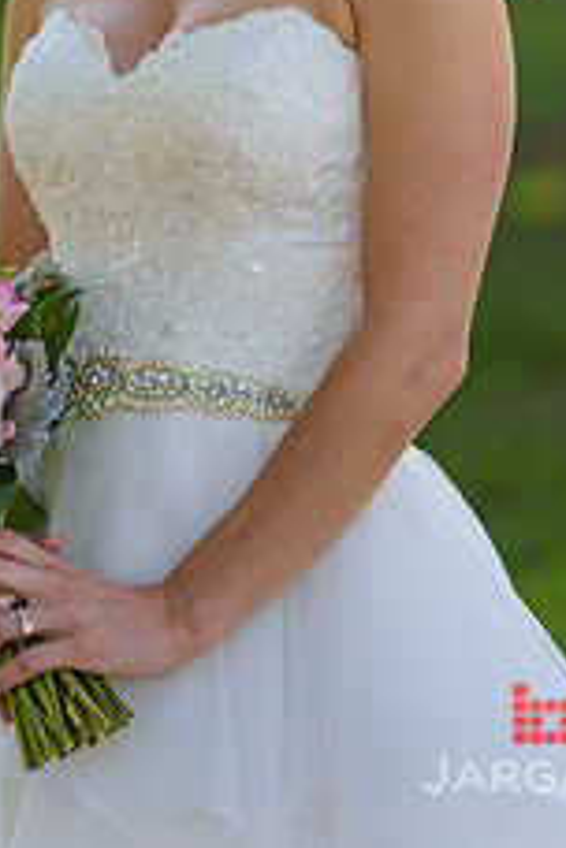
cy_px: 37
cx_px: 216
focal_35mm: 267
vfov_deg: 7.7
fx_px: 6296
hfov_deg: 5.1
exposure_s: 1/800
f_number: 3.2
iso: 200
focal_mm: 135
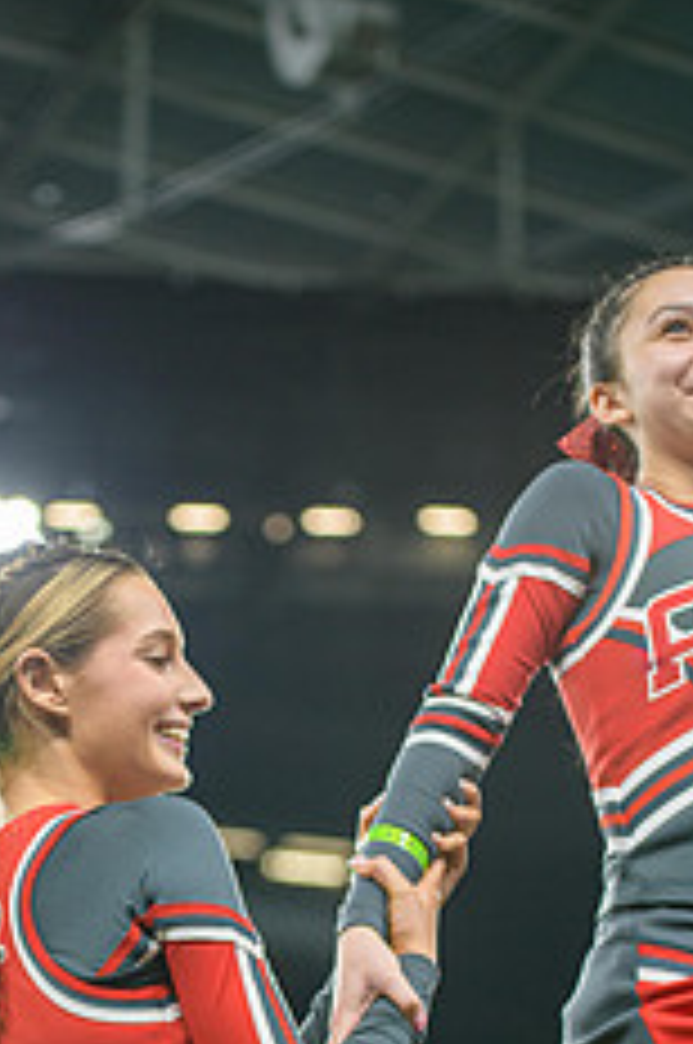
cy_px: 882
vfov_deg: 15.0
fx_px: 3938
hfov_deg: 10.0
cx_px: 184
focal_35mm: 136
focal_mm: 70
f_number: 2.8
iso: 1000
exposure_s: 1/400
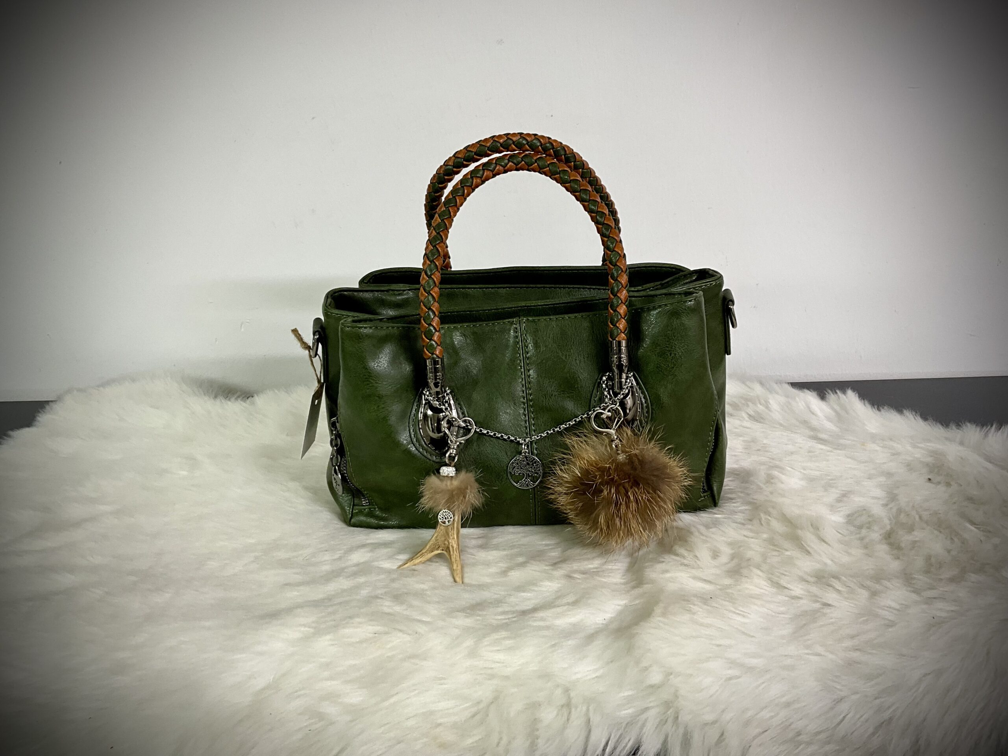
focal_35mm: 29
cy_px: 378
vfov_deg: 48.2
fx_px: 844
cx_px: 504
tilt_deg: -19.7
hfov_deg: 61.7
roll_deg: +1.7
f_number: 1.8
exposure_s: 1/50
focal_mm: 3
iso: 40
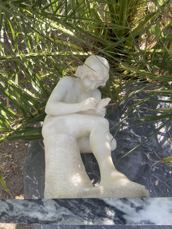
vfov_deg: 65.3
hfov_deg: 51.4
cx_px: 85
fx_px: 179
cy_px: 116
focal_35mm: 27
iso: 32
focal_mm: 4.2
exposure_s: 1/121
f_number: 1.6
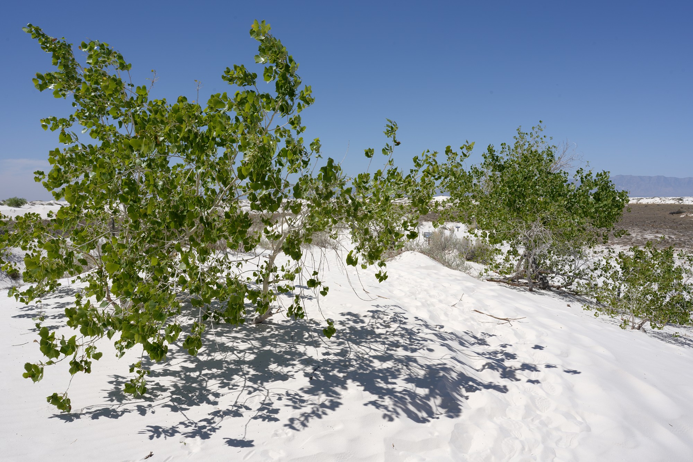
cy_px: 231
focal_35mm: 28
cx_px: 346
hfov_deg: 65.5
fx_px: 539
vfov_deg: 46.4
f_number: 18
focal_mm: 28
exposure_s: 1/100
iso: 64
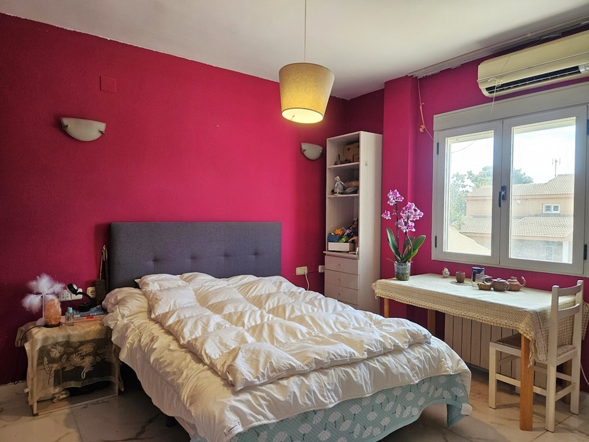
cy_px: 221
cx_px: 294
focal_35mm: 23
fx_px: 391
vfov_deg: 58.9
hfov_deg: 73.9
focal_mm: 5.4
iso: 200
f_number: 1.8
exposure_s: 1/180
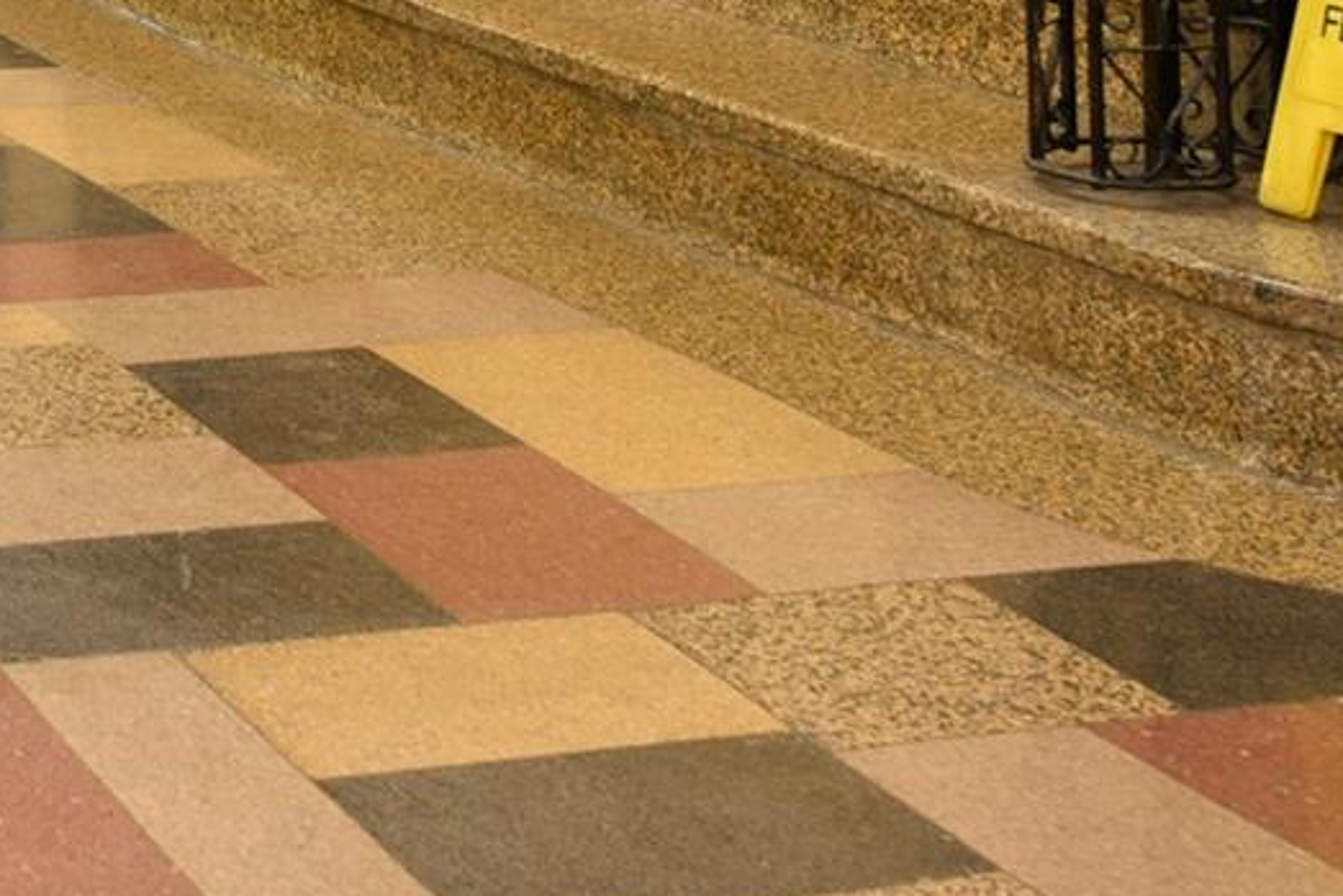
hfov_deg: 19.9
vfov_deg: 13.5
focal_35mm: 94
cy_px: -524
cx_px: -421
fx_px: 3507
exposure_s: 1/2.5
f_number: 5
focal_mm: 24
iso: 200
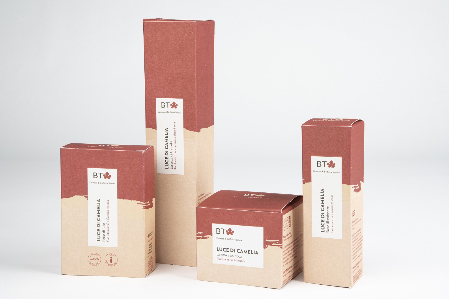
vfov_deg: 18.2
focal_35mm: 75
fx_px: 935
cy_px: 150
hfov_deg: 27.0
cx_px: 224
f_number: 22
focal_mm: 75
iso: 250
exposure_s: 1/100
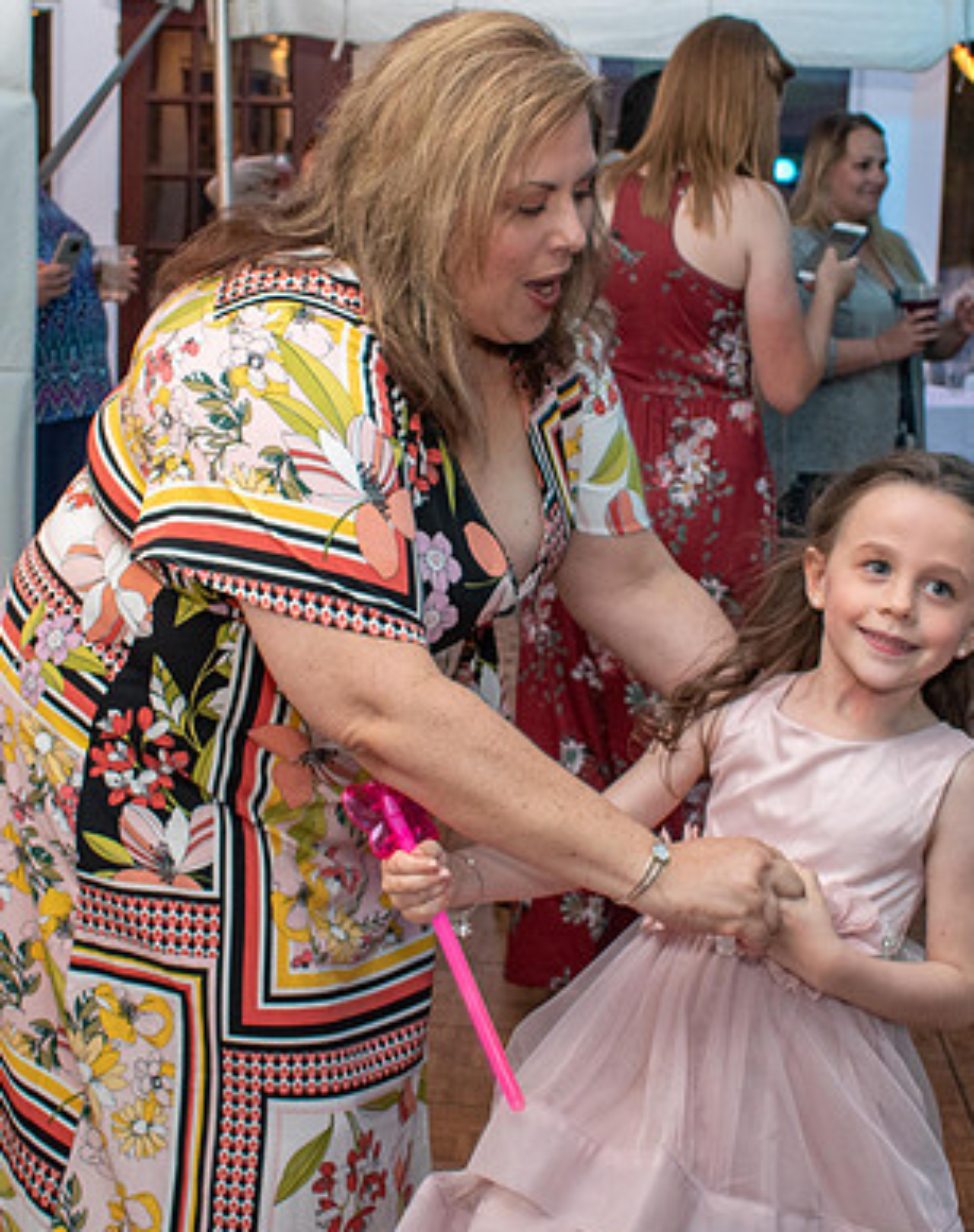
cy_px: 539
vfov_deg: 34.3
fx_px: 1996
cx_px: 478
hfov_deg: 27.4
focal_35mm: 55
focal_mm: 18
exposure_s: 1/60
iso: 900
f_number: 3.5
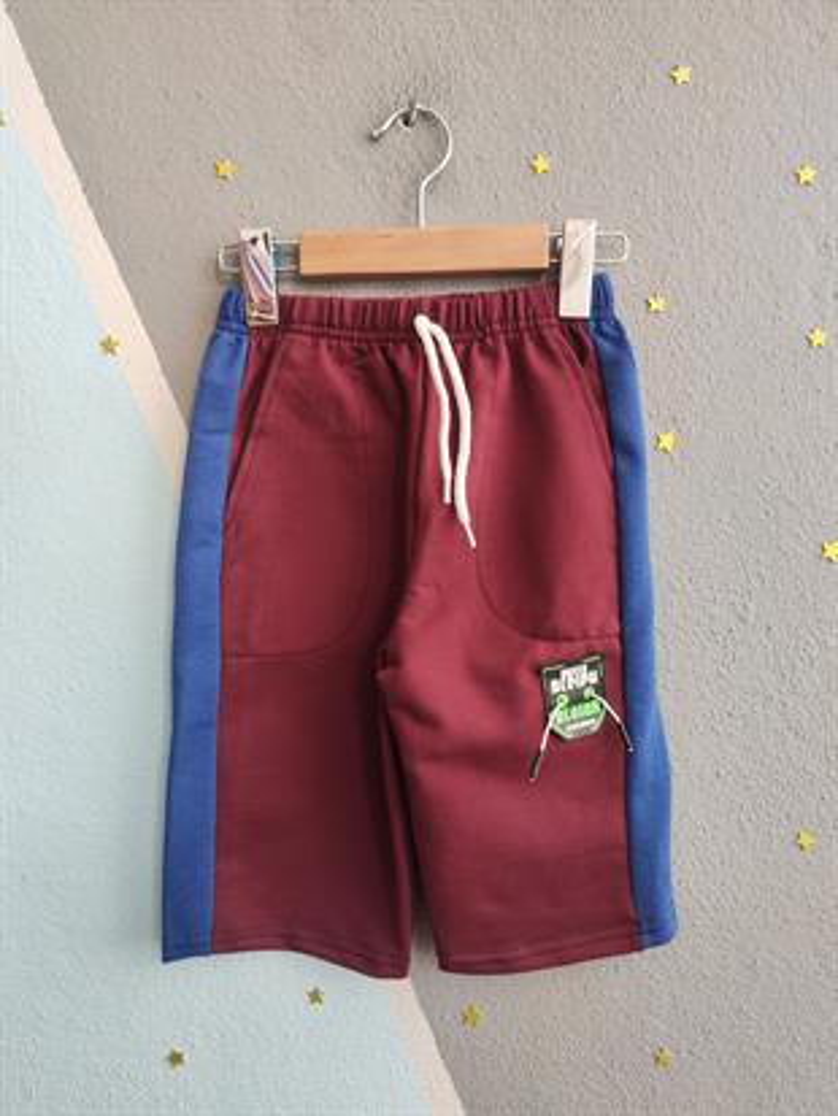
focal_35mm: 24
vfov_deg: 71.6
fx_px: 774
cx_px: 419
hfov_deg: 56.8
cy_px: 558
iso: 306
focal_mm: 5.59
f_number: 1.88
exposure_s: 1/50
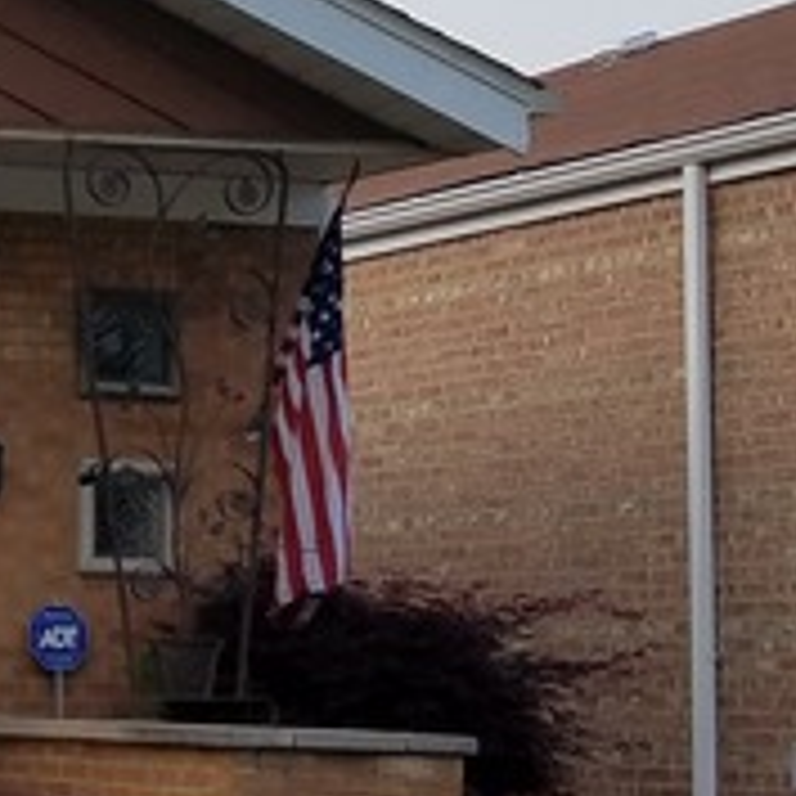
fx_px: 2159
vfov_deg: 20.9
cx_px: -495
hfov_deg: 18.0
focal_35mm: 83
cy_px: 382
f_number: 1.7
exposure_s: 1/1256
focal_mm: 4.2
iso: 50
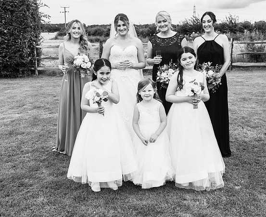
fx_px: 352
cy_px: 76
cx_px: 146
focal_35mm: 44
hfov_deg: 41.4
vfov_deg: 34.0
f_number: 5
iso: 200
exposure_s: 1/400
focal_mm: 24
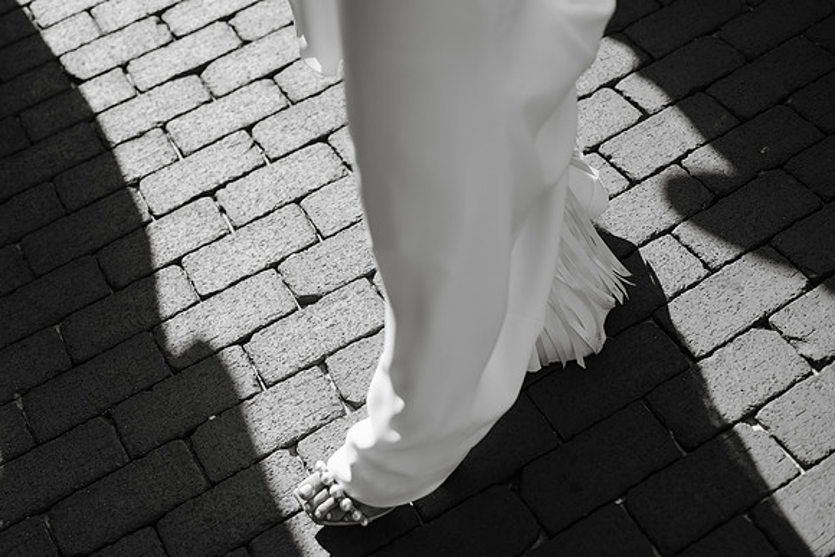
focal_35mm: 50
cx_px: 418
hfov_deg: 39.6
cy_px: 278
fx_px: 1160
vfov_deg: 27.0
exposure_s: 1/2500
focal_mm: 50
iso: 200
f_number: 2.8
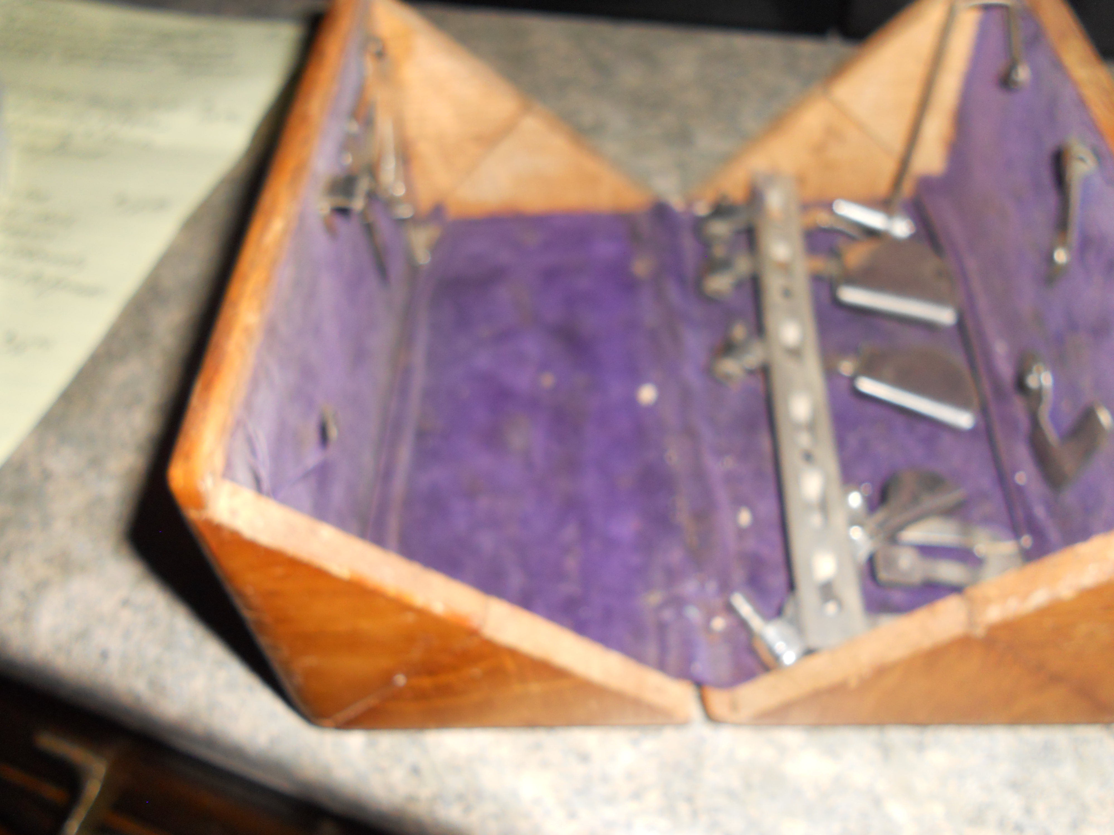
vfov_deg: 44.2
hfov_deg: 56.8
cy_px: 418
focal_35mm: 32
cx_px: 557
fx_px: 1030
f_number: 8.8
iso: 200
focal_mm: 5.8
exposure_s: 1/25
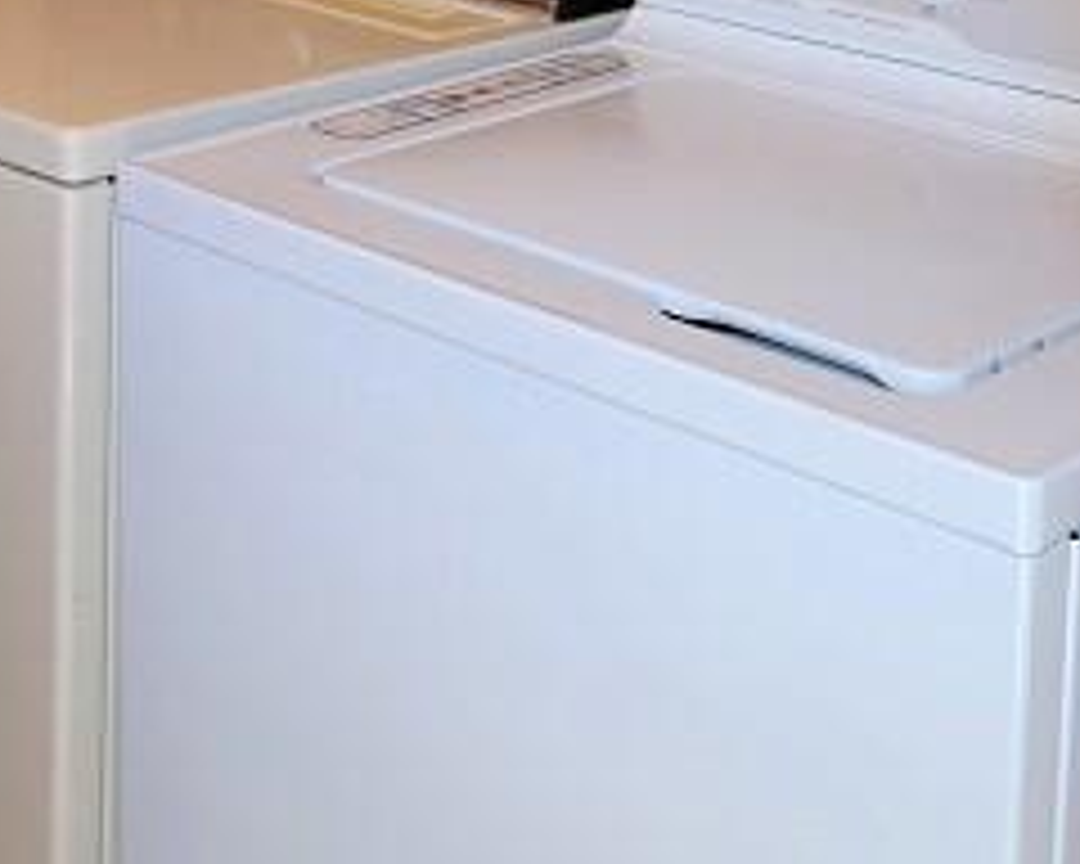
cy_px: -130
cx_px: 504
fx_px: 2333
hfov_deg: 26.1
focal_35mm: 73
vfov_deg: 19.9
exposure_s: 1/60
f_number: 2
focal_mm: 5.9
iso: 64
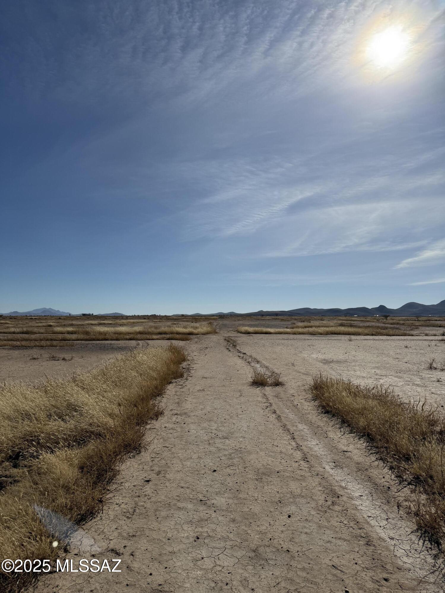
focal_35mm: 24
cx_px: 222
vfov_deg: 71.6
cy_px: 296
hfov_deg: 56.8
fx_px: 411
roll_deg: -0.3
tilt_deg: +2.1
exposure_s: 1/14286
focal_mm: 6.76
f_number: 1.78
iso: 64
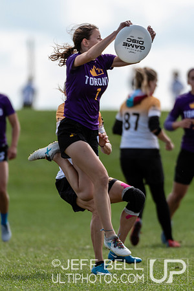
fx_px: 6547
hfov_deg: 1.7
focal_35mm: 810
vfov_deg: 2.5
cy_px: 146
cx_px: 97
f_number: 4
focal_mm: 360
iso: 100
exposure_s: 1/1250
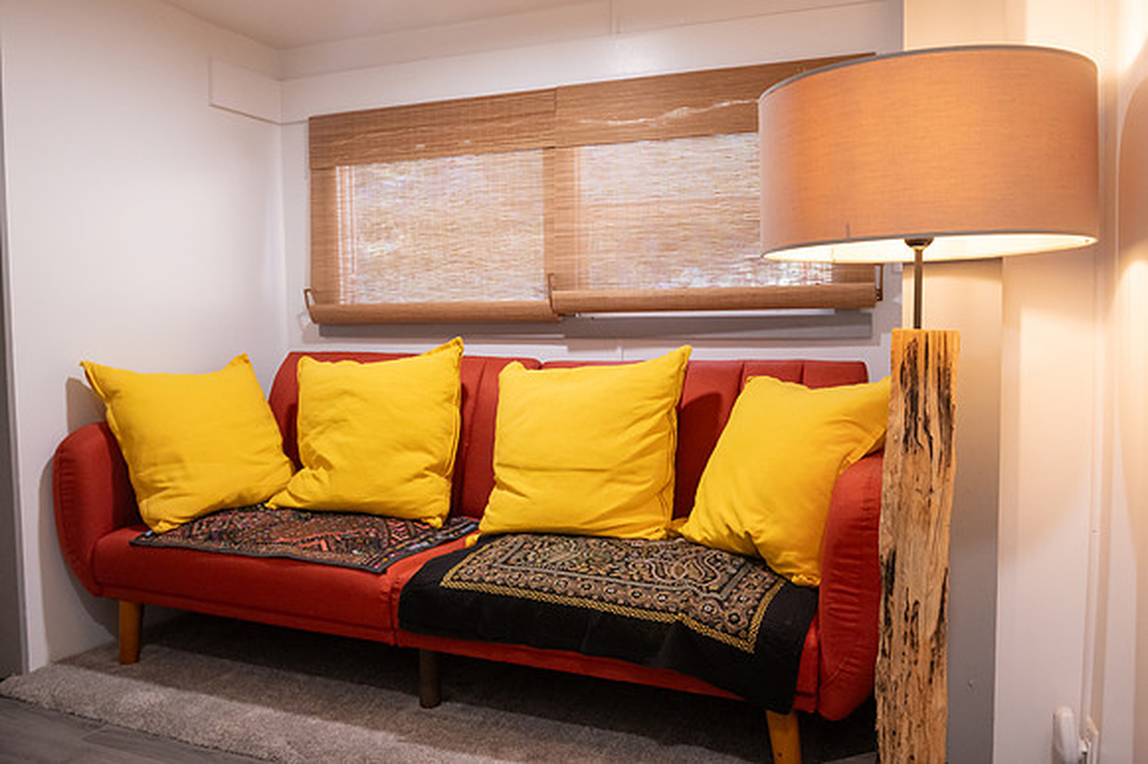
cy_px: 382
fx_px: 929
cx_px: 574
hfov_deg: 63.4
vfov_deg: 44.7
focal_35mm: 29
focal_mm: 29
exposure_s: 1/160
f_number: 6.3
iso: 5000
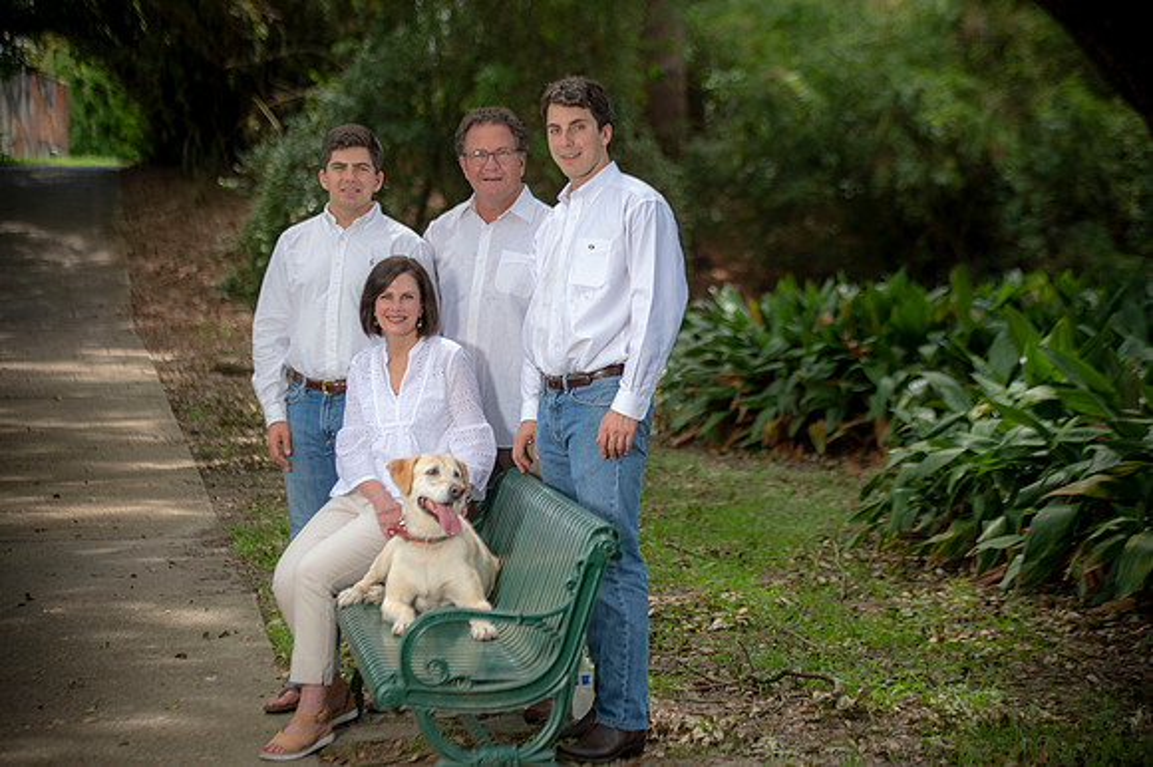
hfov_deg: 22.6
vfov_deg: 15.2
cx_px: 576
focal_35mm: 90
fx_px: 2881
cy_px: 384
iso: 100
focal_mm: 90
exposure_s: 1/125
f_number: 3.2
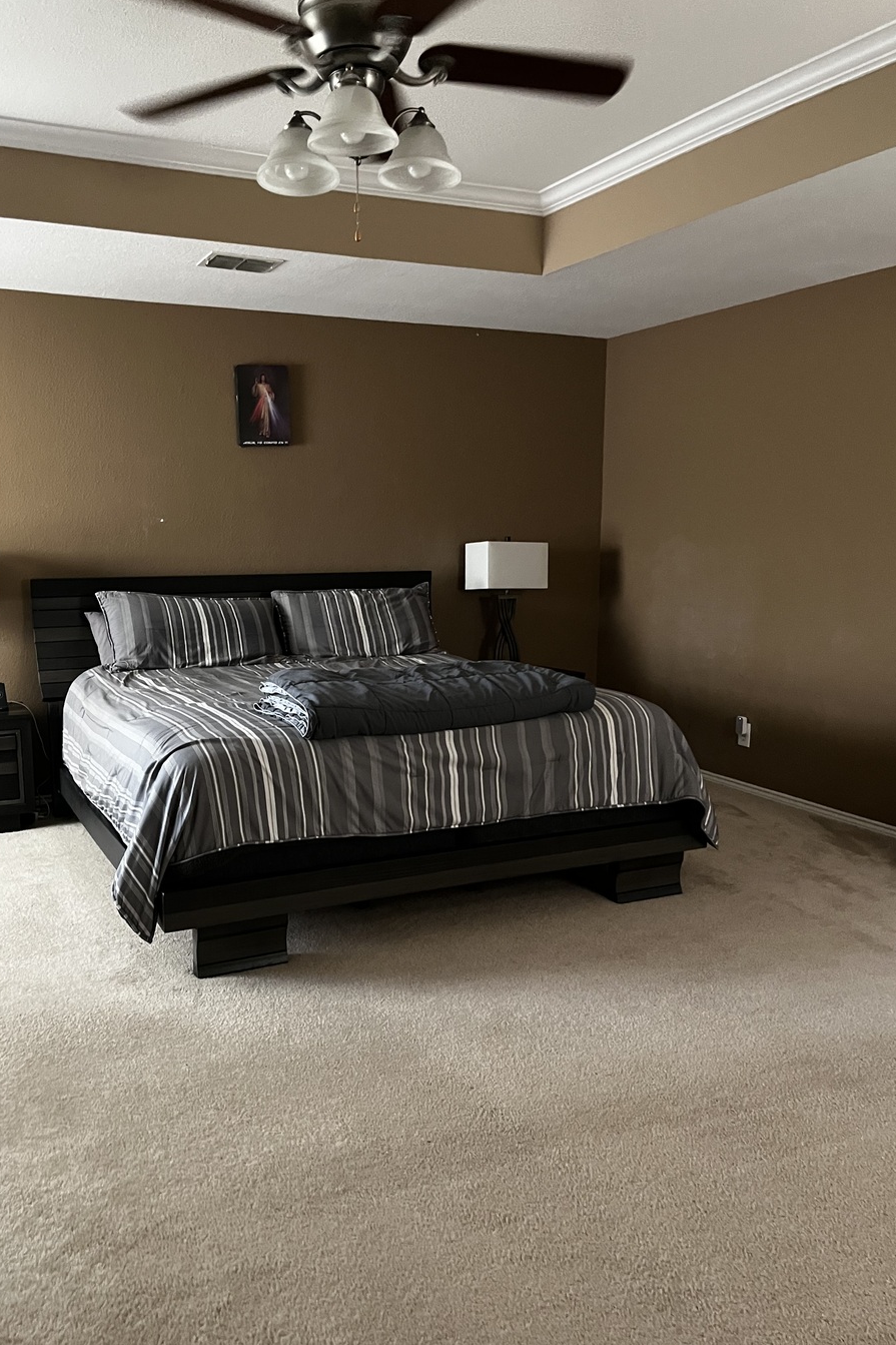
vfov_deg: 63.7
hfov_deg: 44.8
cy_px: 683
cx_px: 385
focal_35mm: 29
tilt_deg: -8.1
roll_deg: +0.4
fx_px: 1083
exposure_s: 1/40
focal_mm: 5.1
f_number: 1.6
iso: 500
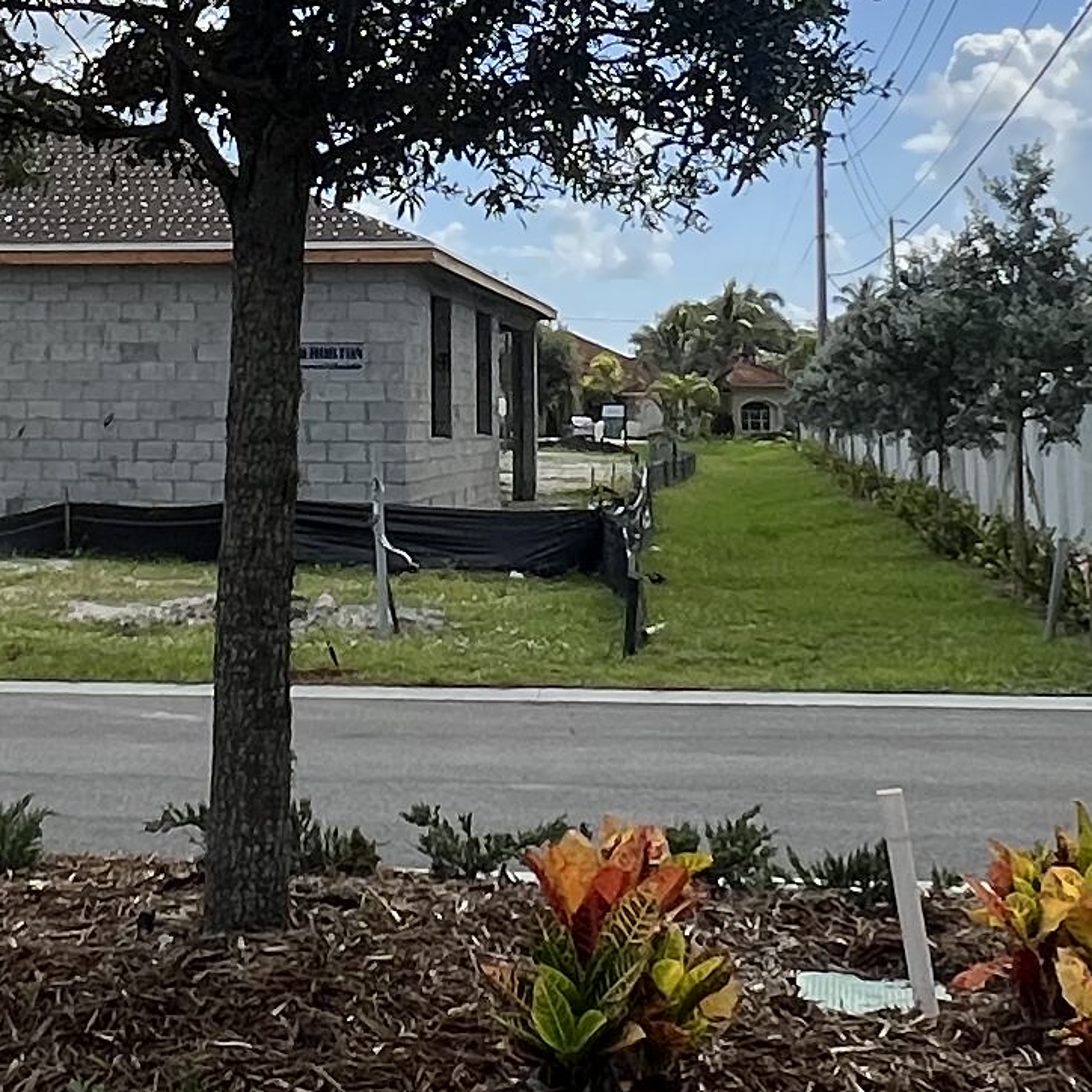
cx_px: 273
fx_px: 2284
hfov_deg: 26.5
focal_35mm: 64
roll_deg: +0.3
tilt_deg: +11.2
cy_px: -56
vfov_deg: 25.3
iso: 32
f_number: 1.8
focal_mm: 1.57
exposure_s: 1/3311
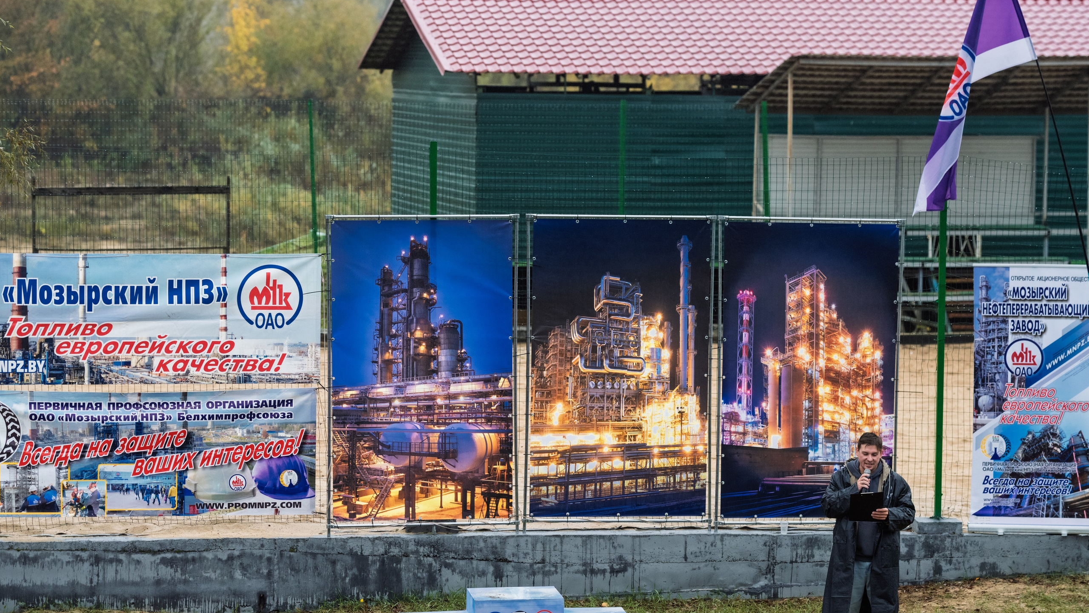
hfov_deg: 15.1
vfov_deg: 8.5
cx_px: 546
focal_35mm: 142
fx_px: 4100
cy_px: 353
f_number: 4
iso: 1600
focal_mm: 135
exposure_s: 1/1600
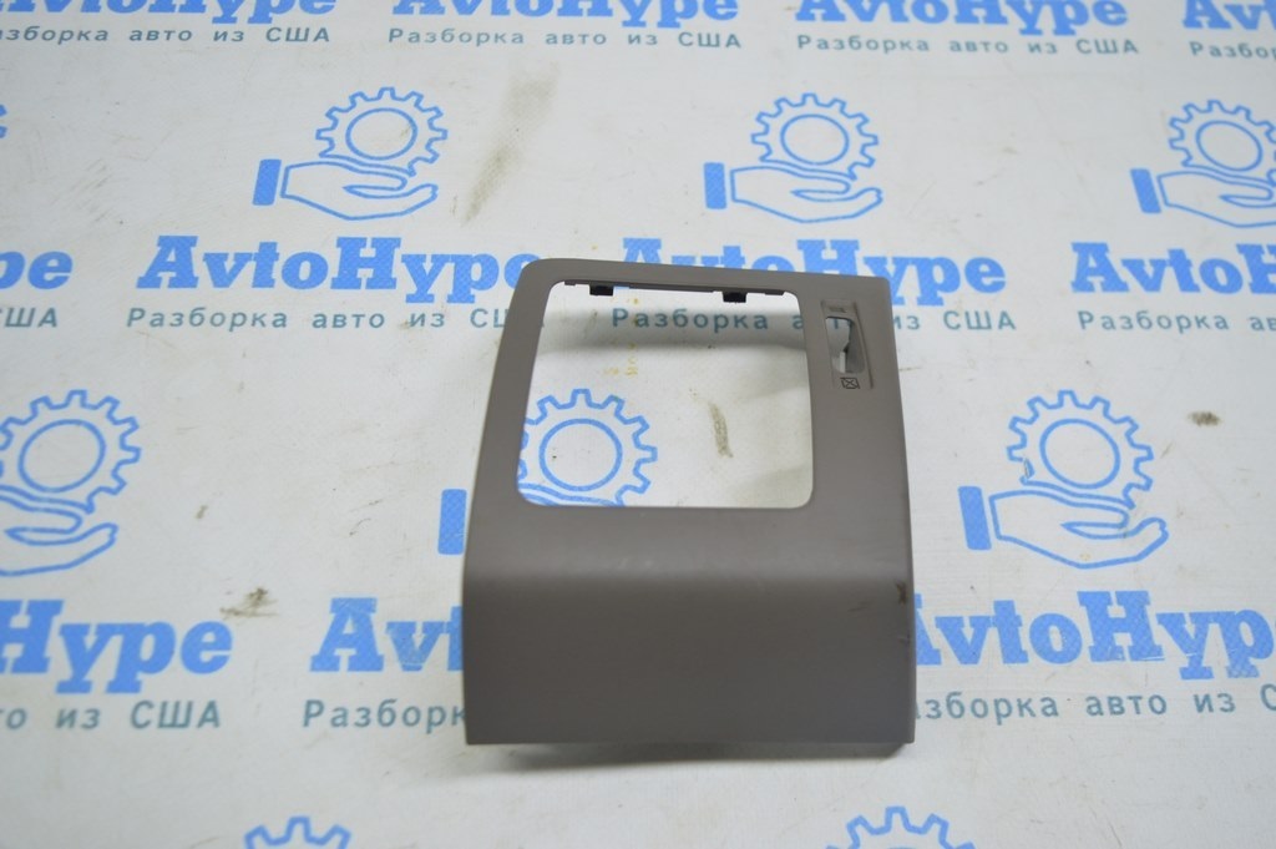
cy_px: 424
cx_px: 638
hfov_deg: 55.1
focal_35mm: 34
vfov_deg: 38.3
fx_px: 1222
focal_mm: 23
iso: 400
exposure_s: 1/50
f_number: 3.8
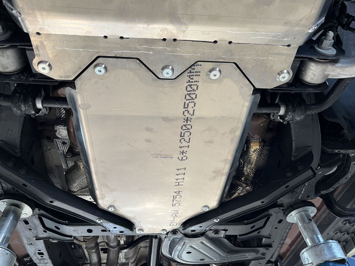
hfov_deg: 65.3
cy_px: 134
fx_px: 277
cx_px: 174
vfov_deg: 51.3
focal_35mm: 27
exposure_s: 1/89
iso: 125
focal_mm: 5.1
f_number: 1.6
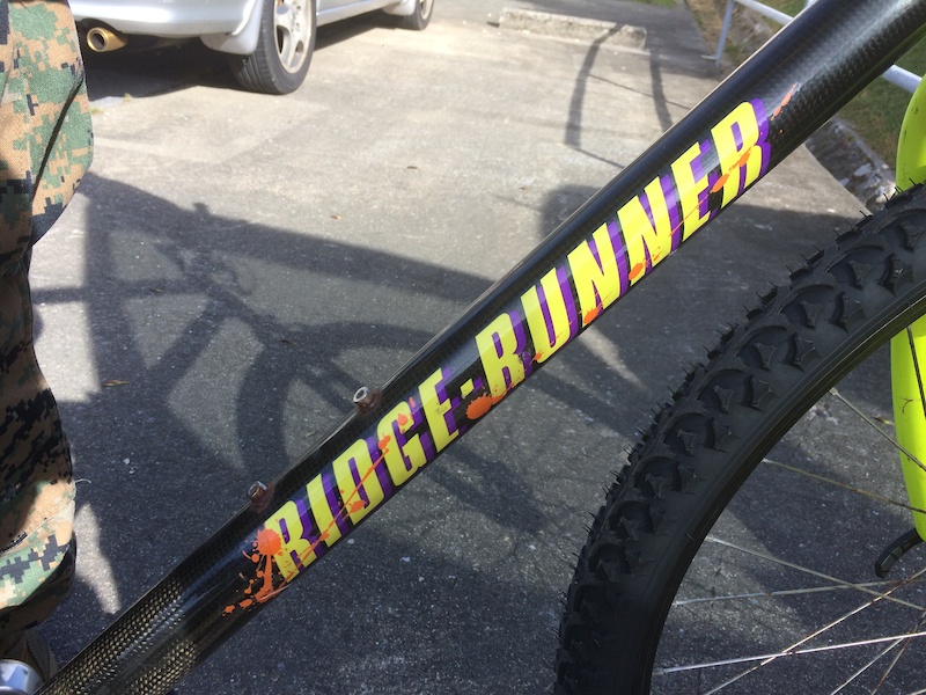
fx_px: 776
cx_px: 463
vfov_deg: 48.2
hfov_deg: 61.7
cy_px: 348
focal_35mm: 29
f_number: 2.2
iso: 32
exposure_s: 1/612
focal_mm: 4.15
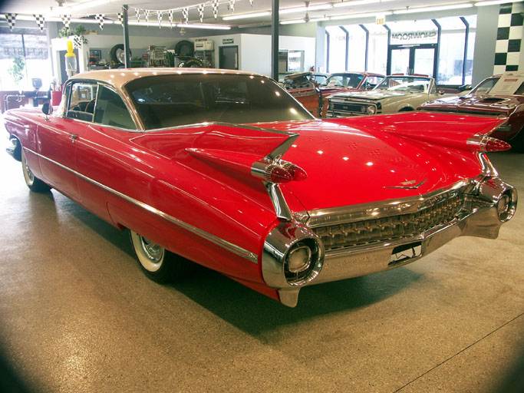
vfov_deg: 42.9
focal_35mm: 33
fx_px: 499
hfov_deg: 55.4
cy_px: 196
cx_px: 262
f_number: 2.8
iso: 100
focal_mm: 8.48
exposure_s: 1/20
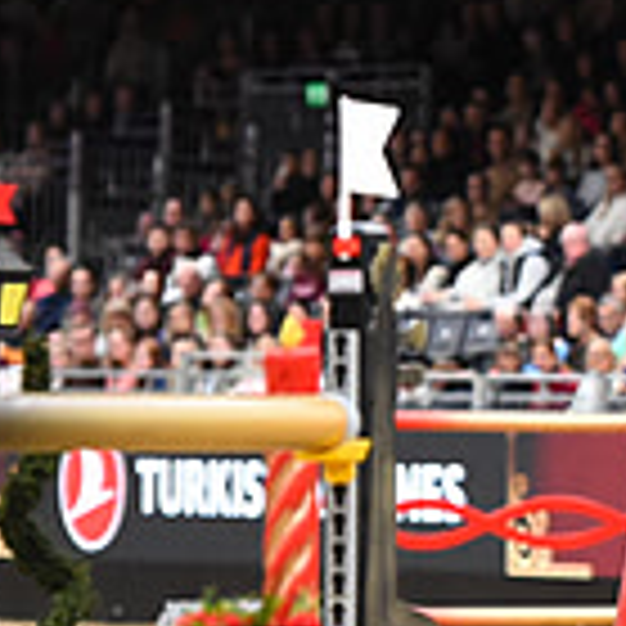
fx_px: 9800
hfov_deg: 3.6
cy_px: 405
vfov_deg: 3.7
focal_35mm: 479
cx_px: 1270
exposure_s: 1/800
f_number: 3.5
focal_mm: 135
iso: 5000
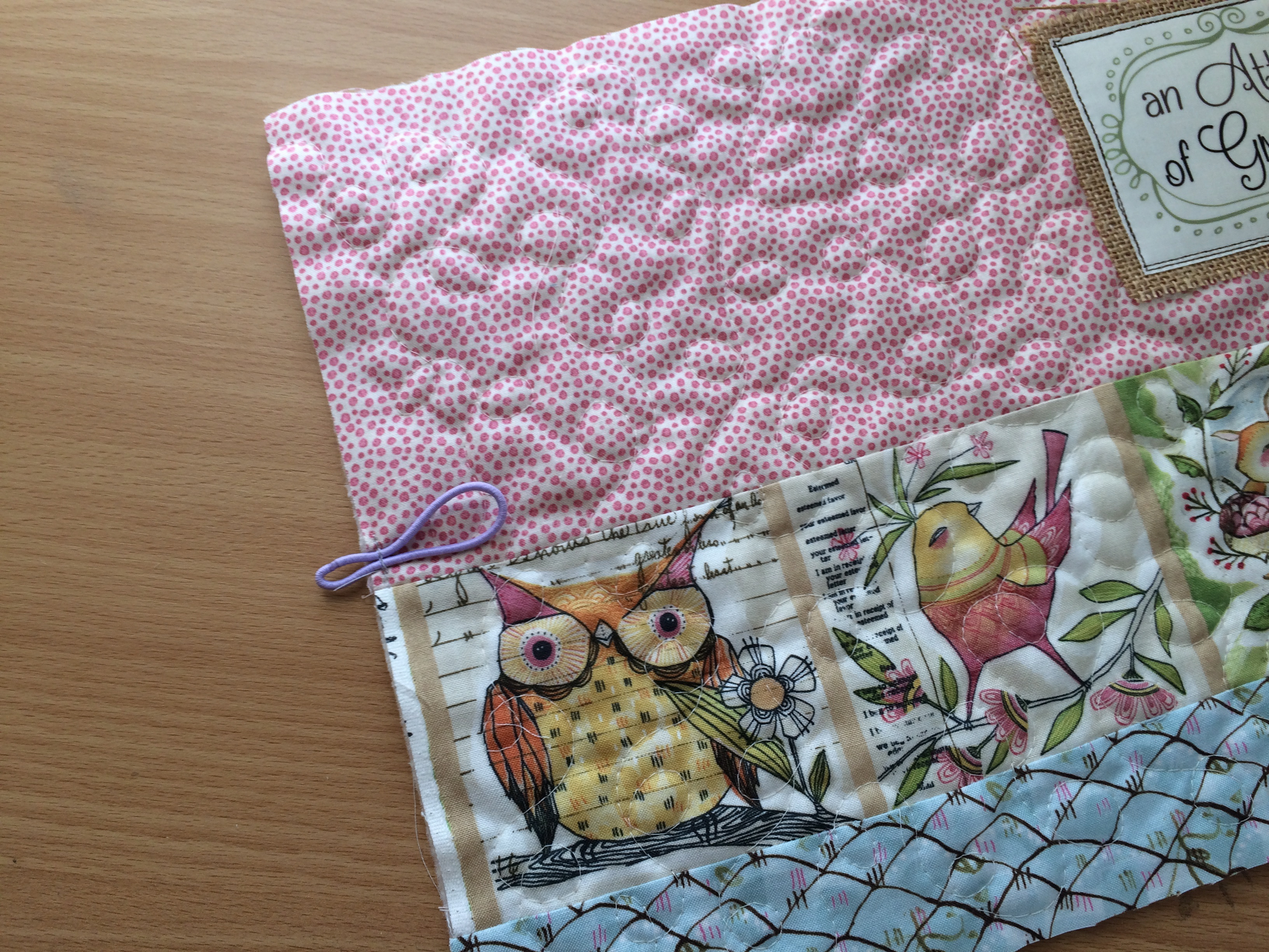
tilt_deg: -75.9
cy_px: 476
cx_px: 634
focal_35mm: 29
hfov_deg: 61.7
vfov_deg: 48.2
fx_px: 1063
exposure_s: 1/121
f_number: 2.2
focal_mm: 4.15
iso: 32
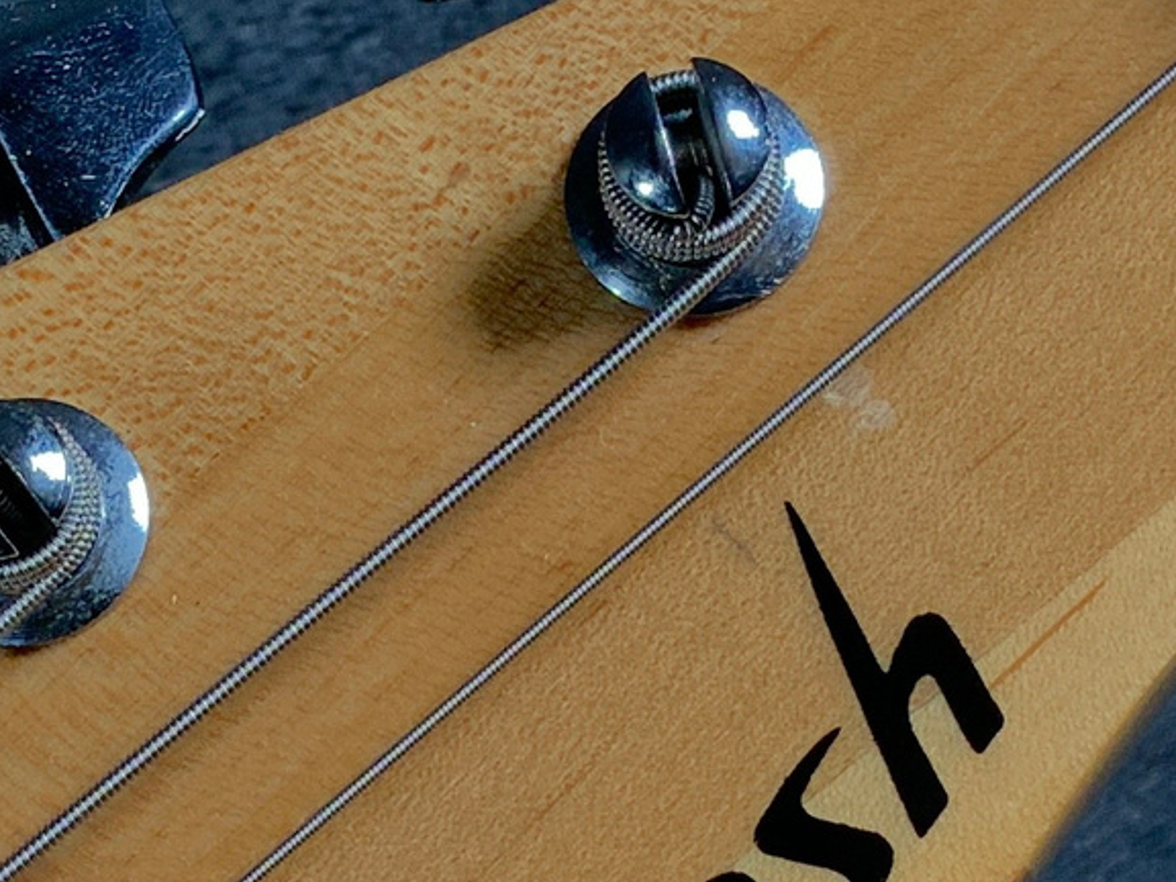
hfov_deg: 15.2
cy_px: 757
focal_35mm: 129
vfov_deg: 11.4
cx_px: 335
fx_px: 4382
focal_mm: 3
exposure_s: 1/156
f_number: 1.8
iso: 25
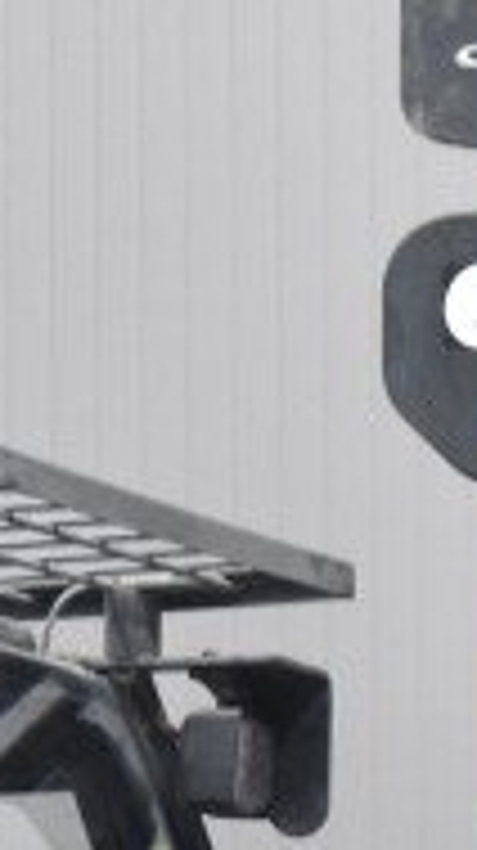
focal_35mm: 249
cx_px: 4
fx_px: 5619
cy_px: 1655
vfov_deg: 8.3
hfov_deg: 4.9
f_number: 4
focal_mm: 25
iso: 1600
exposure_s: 1/50
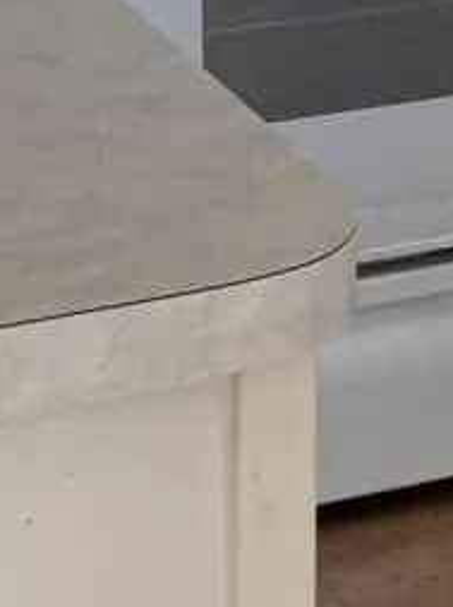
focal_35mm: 190
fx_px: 3324
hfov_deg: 7.5
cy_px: -218
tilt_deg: -12.7
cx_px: 913
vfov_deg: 10.2
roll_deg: -1.6
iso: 200
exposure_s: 1/125
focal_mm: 6.76
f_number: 1.78
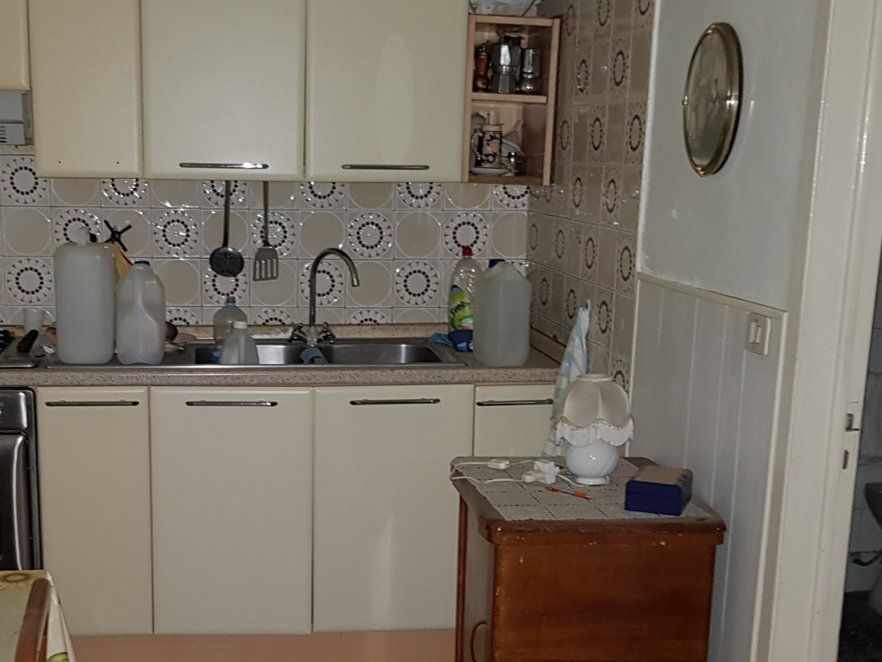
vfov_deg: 28.8
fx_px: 1274
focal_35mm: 50
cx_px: 282
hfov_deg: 37.7
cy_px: 460
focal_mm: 4.2
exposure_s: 1/10
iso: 125
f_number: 1.7
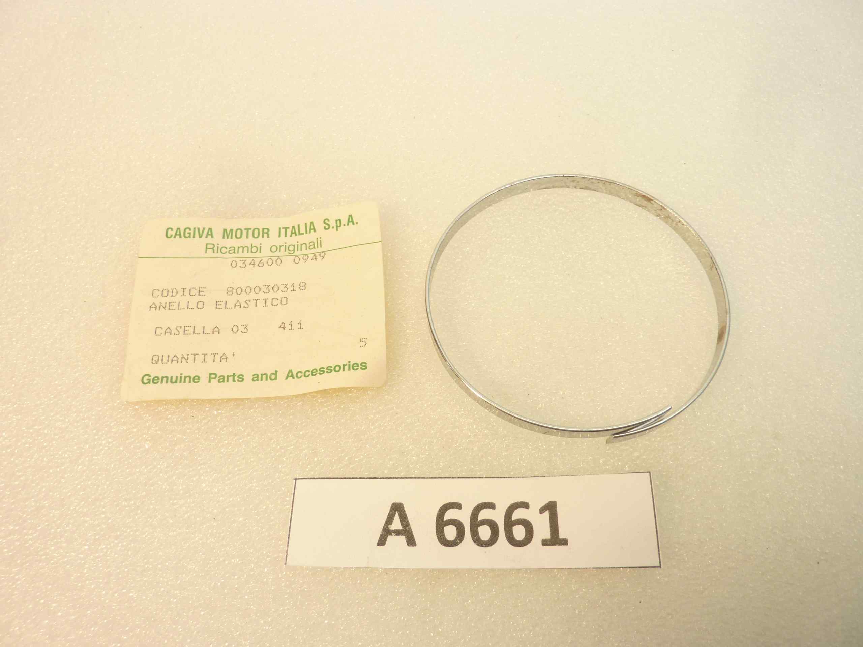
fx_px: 623
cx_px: 432
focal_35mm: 25
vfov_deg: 54.9
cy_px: 324
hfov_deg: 69.4
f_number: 3.3
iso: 80
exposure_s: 1/30
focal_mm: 4.1
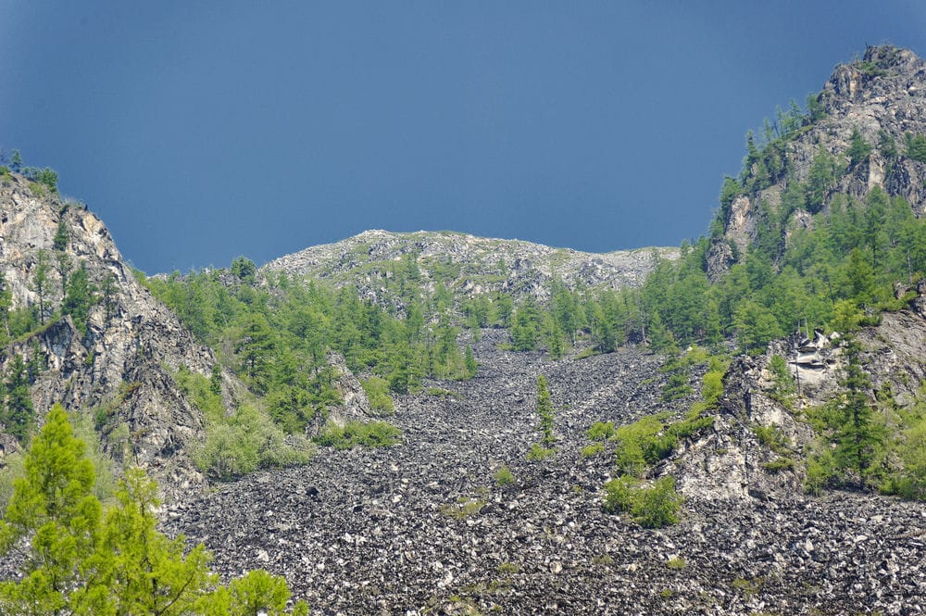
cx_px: 463
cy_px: 308
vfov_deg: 8.1
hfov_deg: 12.1
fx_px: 4369
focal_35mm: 170
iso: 200
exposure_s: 1/125
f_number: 6
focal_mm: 170
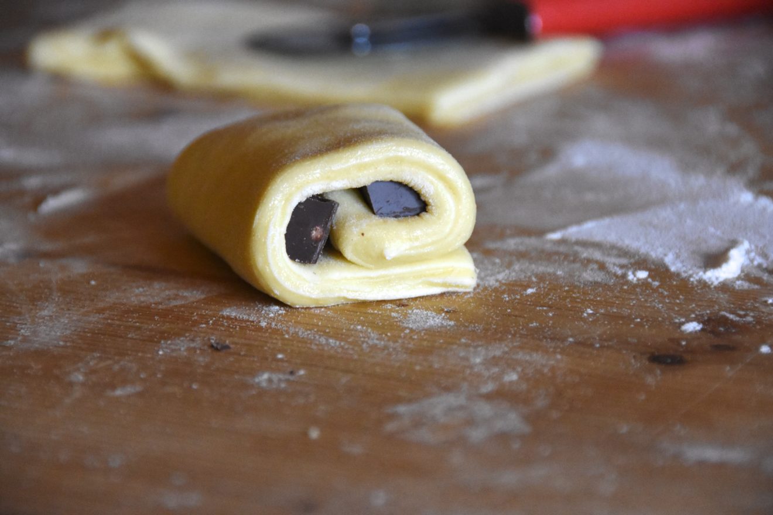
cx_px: 386
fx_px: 6441
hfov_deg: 6.9
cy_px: 258
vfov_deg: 4.6
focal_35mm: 300
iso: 5600
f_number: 5.6
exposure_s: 1/80
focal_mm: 200
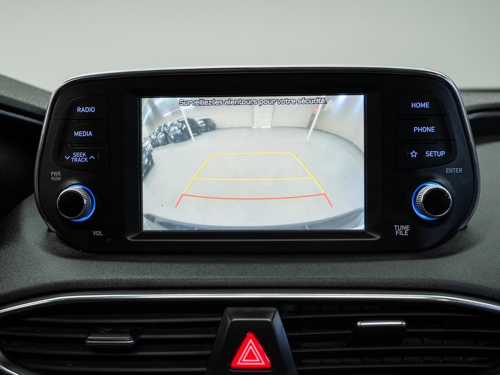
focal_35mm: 38
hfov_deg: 49.1
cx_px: 250
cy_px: 188
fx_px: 547
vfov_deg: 37.9
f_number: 6.3
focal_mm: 35
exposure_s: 1/40
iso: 1000
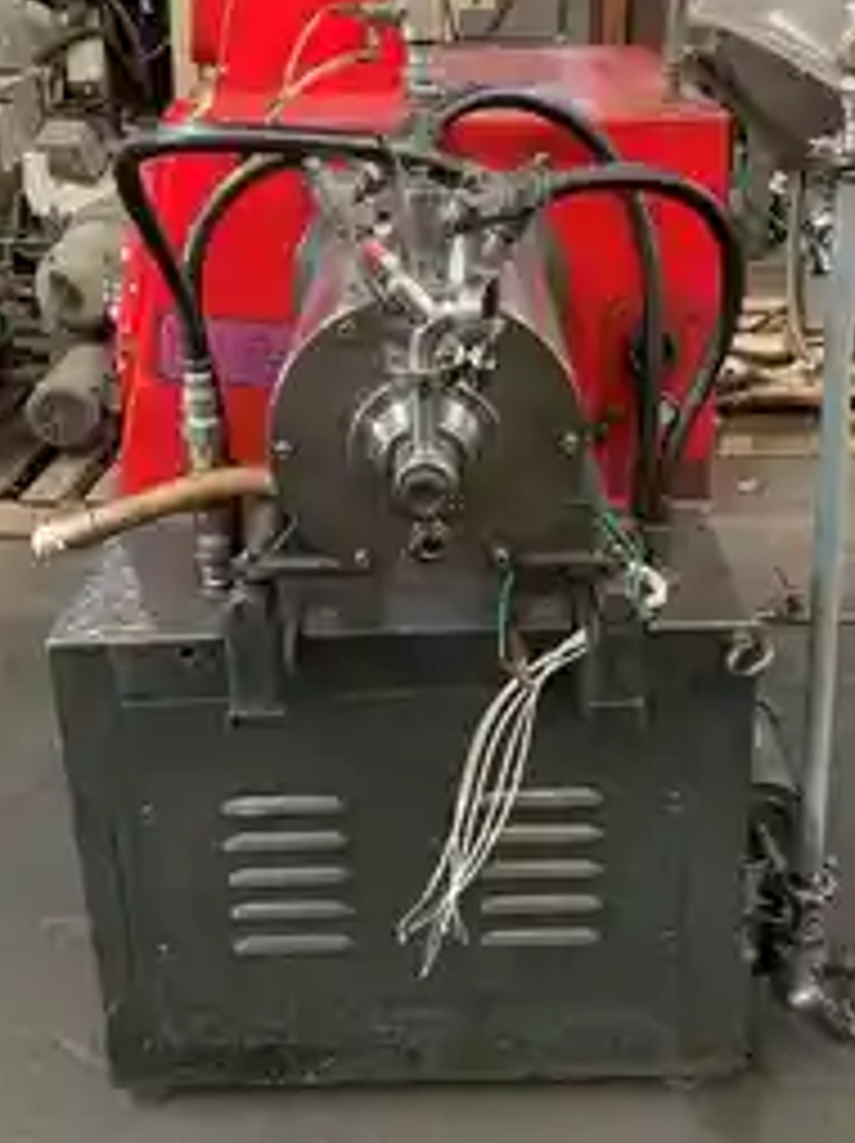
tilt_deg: -21.5
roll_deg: +0.9
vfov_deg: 45.6
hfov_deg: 35.1
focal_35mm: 41
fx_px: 1353
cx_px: 454
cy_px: 459
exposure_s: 1/40
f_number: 1.8
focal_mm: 4.25
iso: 400
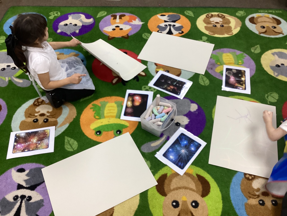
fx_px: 257
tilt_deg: -52.5
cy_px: 108
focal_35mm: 31
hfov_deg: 58.4
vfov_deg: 45.4
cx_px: 144
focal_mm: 3.3
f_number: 2.4
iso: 100
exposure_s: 1/50
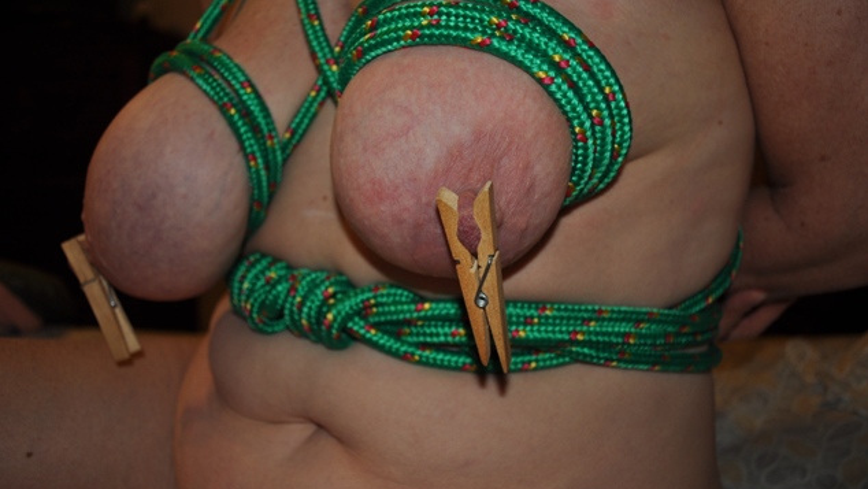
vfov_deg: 33.7
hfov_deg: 56.6
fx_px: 806
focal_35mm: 35
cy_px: 227
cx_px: 429
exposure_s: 1/60
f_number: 3.8
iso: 220
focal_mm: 22
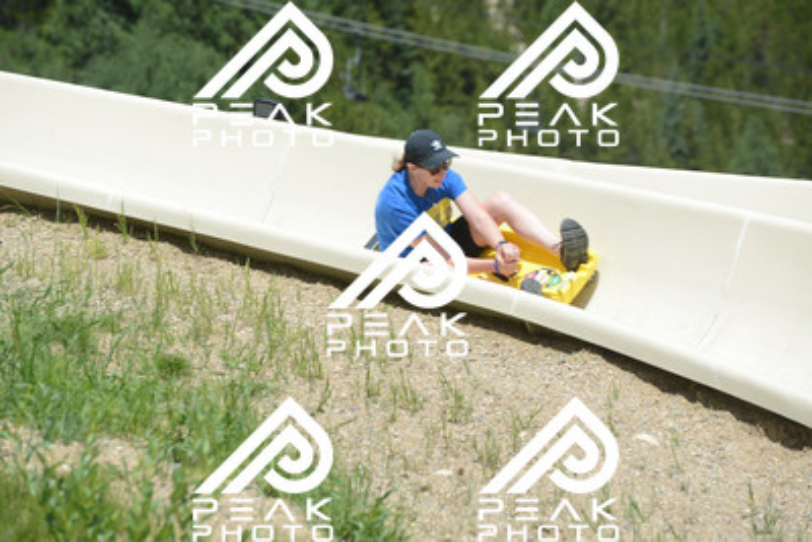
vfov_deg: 7.0
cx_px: 406
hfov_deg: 10.5
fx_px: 4400
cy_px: 271
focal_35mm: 195
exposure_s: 1/640
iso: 180
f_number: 6.3
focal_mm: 195
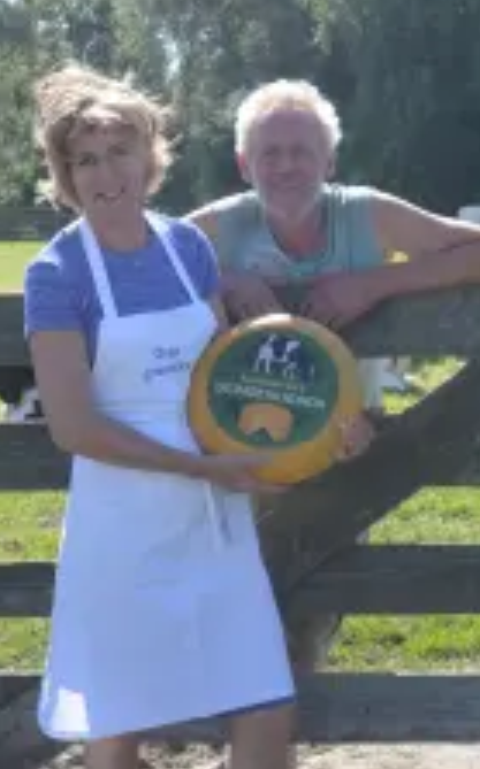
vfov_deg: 19.5
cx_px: 259
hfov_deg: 12.2
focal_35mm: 107
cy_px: 329
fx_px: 2244
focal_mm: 26
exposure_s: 1/200
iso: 100
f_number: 7.1
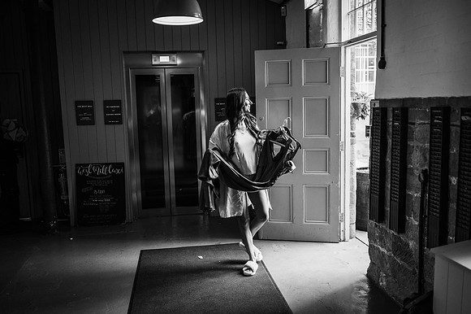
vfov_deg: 37.8
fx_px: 458
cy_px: 157
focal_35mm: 35
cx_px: 236
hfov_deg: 54.5
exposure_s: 1/200
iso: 900
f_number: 2.2
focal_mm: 35
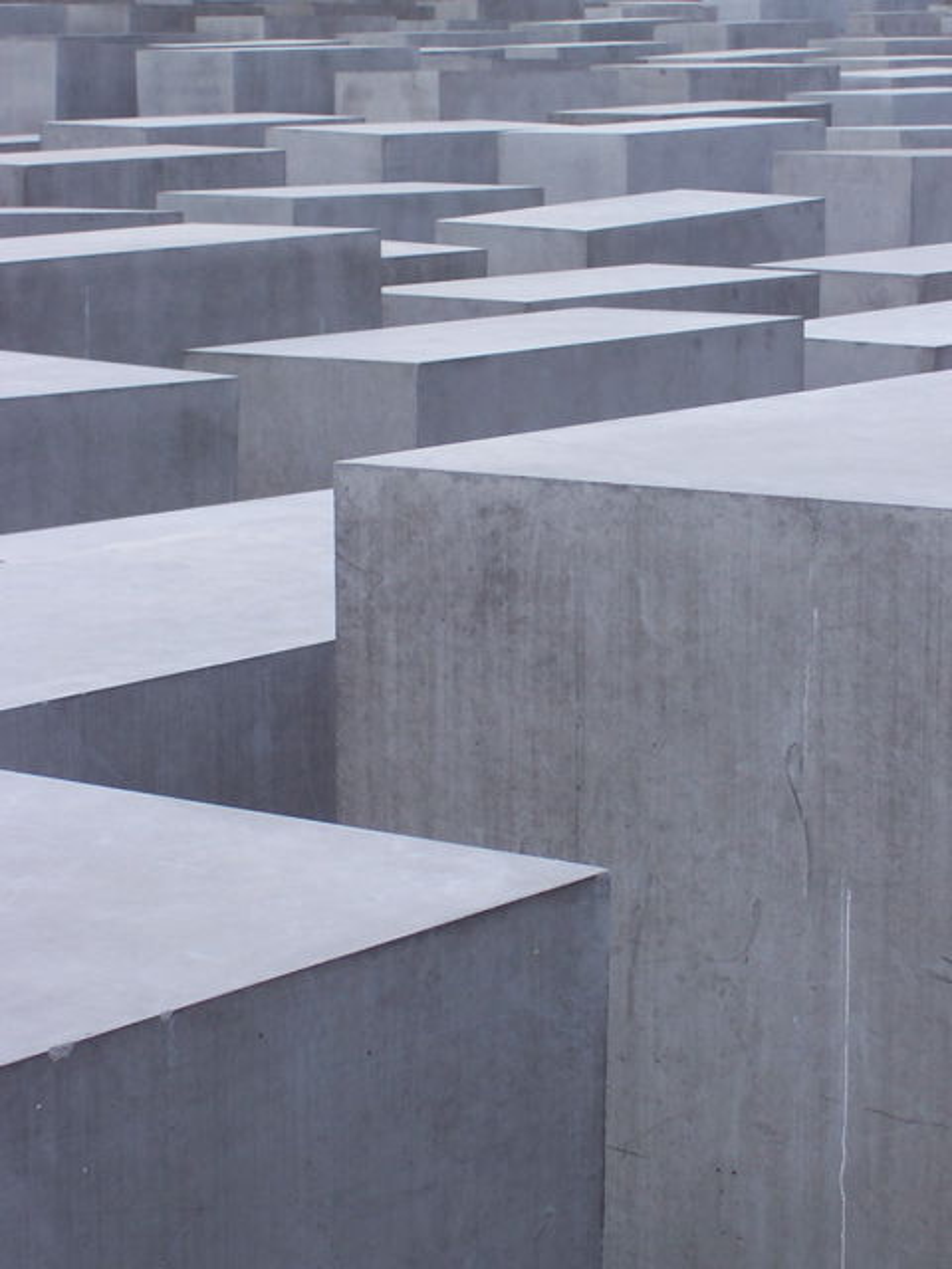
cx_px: 476
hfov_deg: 13.3
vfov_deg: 17.7
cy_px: 634
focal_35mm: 111
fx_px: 4070
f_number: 4.8
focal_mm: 16.8
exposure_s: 1/180
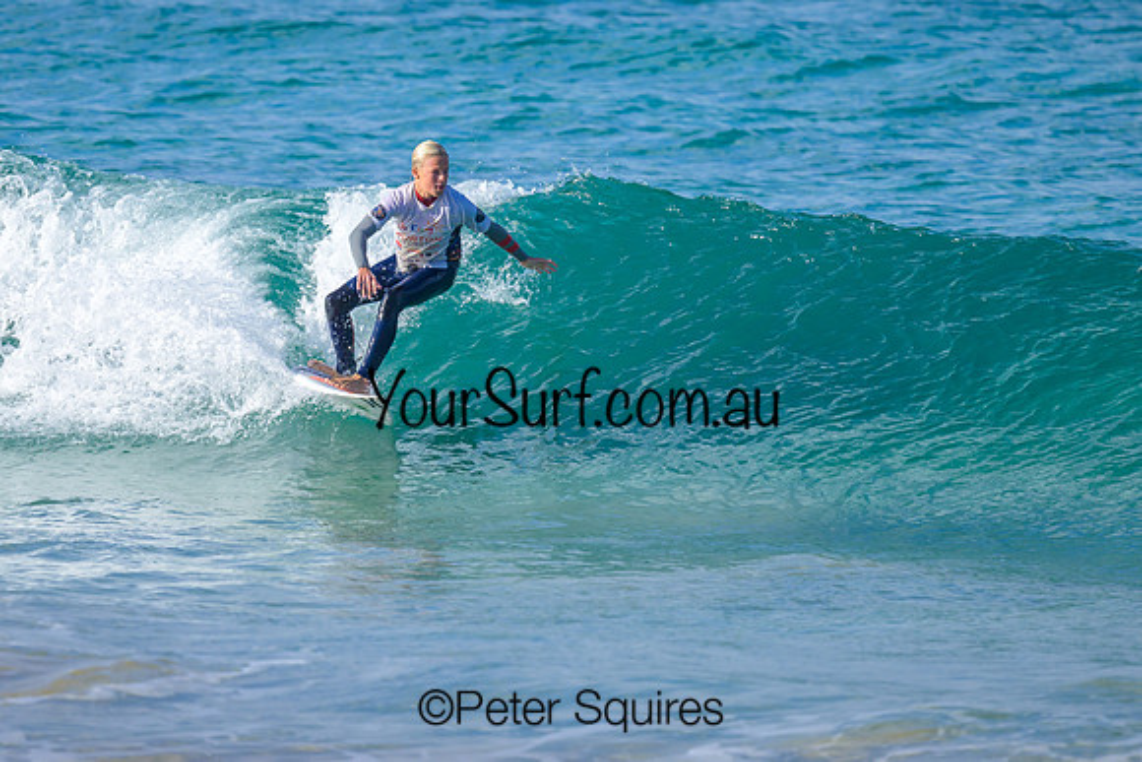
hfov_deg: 1.9
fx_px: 34851
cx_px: 563
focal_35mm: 1098
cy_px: 295
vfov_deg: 1.3
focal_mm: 800
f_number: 6.3
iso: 360
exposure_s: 1/2000
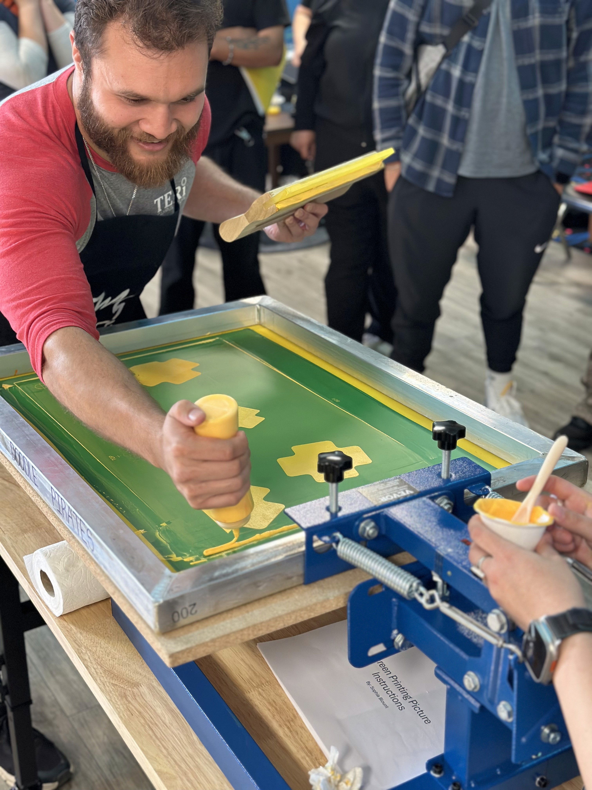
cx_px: 296
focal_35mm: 48
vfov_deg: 39.7
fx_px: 1095
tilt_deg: -25.9
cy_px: 395
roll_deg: -1.1
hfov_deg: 30.3
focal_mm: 6.86
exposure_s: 1/60
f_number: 1.78
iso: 250
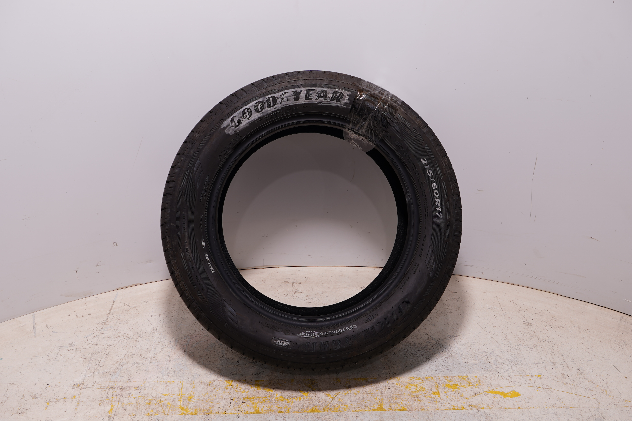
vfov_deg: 38.9
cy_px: 210
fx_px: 597
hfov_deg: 55.8
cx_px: 316
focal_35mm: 34
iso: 50
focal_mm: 23
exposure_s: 1/15
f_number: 5.6
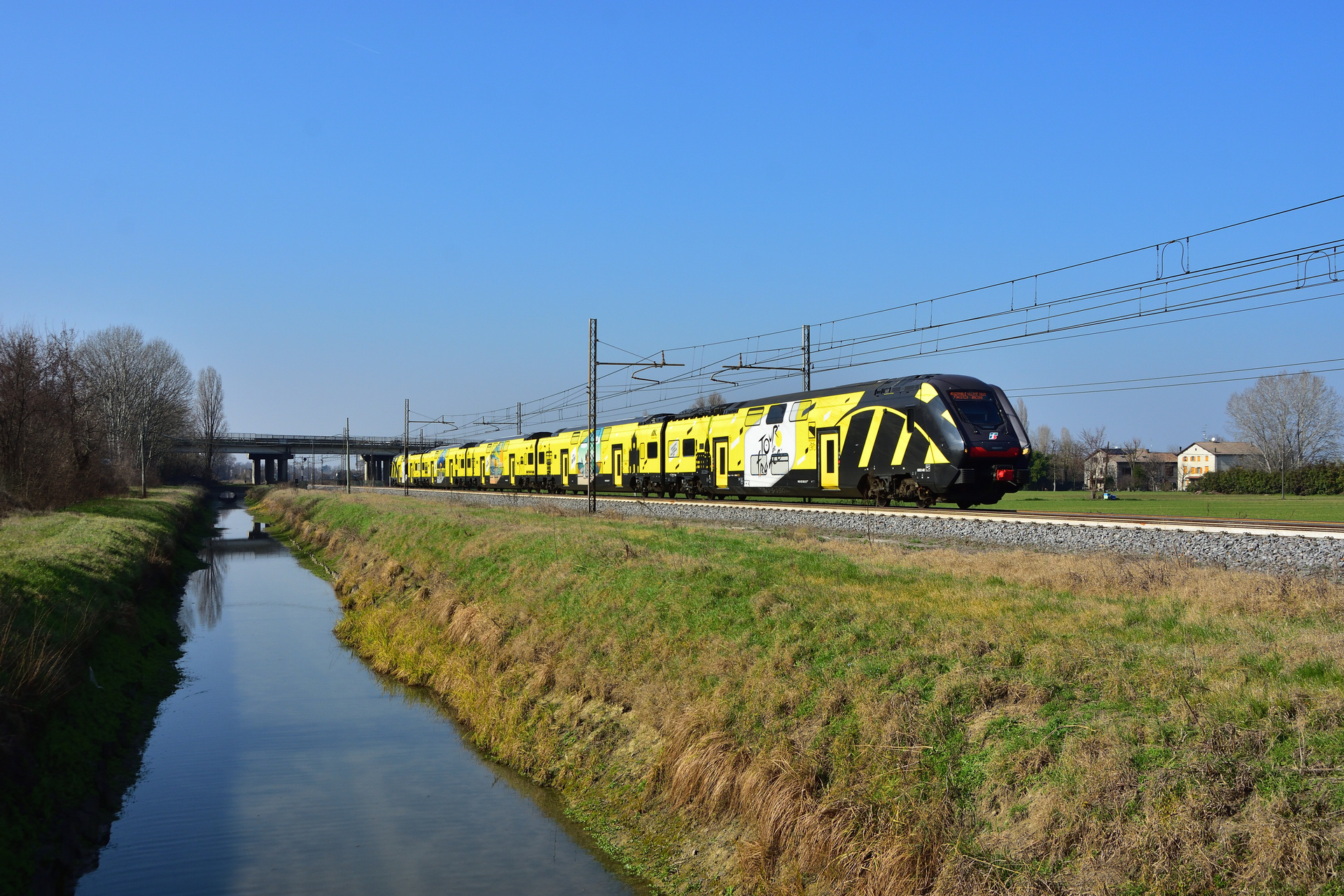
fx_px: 1344
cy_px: 448
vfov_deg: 36.9
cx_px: 672
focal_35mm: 36
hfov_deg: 53.1
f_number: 7.1
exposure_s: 1/1000
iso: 250
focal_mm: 24
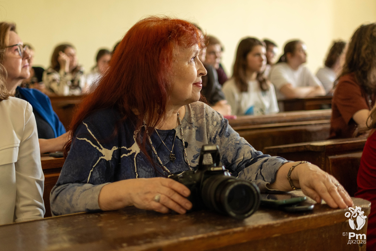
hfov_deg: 37.8
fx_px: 548
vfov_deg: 25.8
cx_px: 188
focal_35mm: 52
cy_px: 126
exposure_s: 1/200
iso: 1000
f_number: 1.8
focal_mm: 35
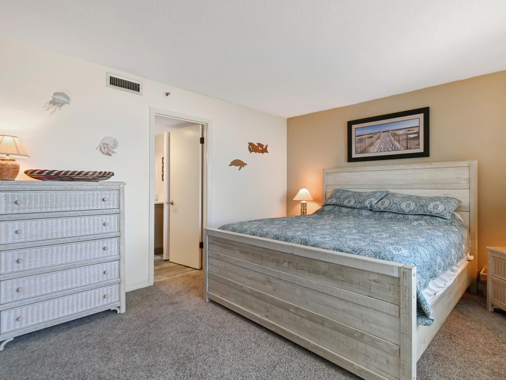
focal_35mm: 17
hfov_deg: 90.5
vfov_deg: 74.7
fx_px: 249
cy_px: 189
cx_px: 288
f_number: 5.6
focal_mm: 10
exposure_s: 1/125
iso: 1000
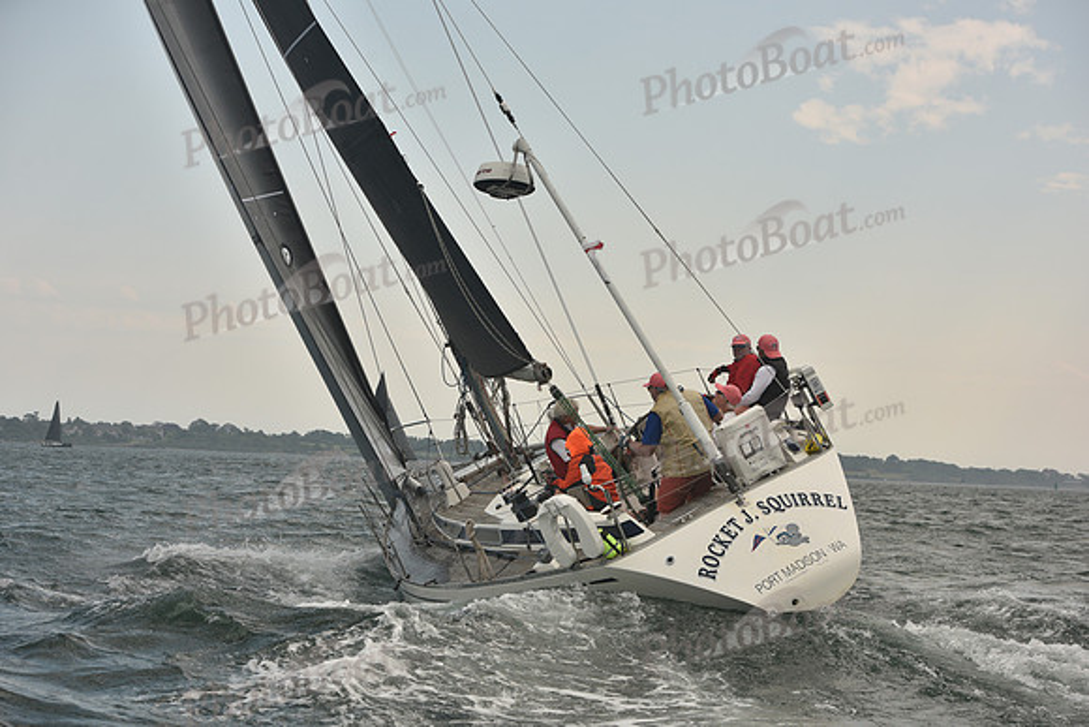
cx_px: 544
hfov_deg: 28.8
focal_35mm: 70
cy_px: 364
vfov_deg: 19.5
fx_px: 2118
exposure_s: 1/500
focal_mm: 70
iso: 250
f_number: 6.3
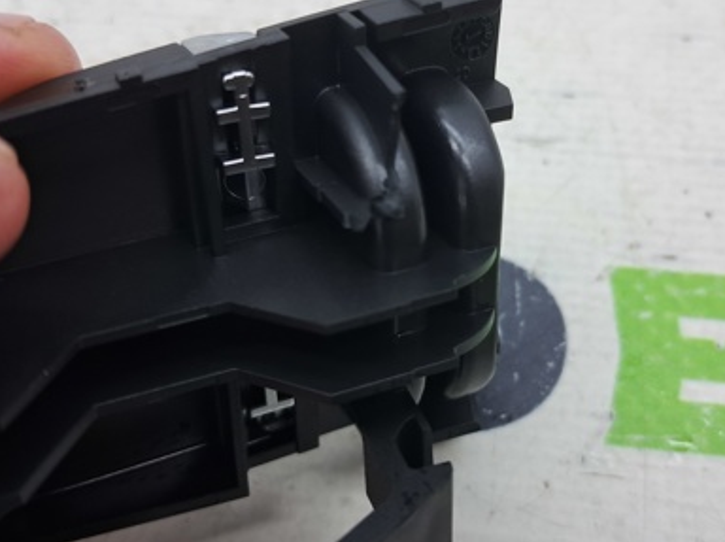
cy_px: 239
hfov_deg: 42.1
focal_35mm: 45
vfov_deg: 32.1
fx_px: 941
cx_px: 402
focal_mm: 4
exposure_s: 1/50
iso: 50
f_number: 1.8
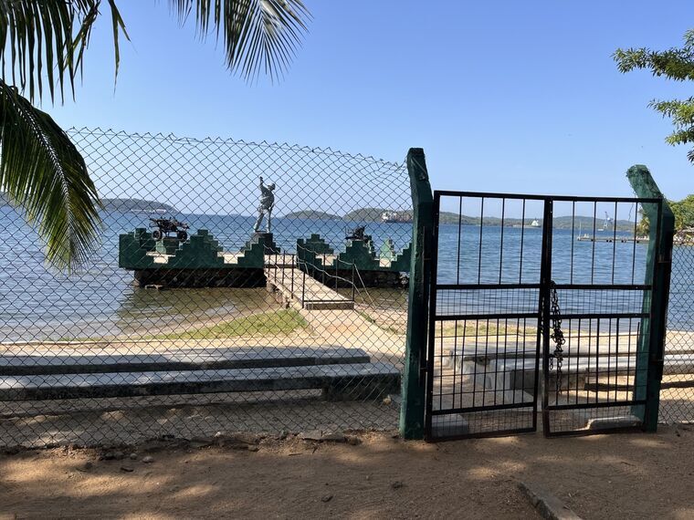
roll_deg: -1.8
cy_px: 260
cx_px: 347
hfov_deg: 67.3
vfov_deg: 53.1
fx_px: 521
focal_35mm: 26
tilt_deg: -2.6
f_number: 1.6
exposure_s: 1/2755
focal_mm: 5.1
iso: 50
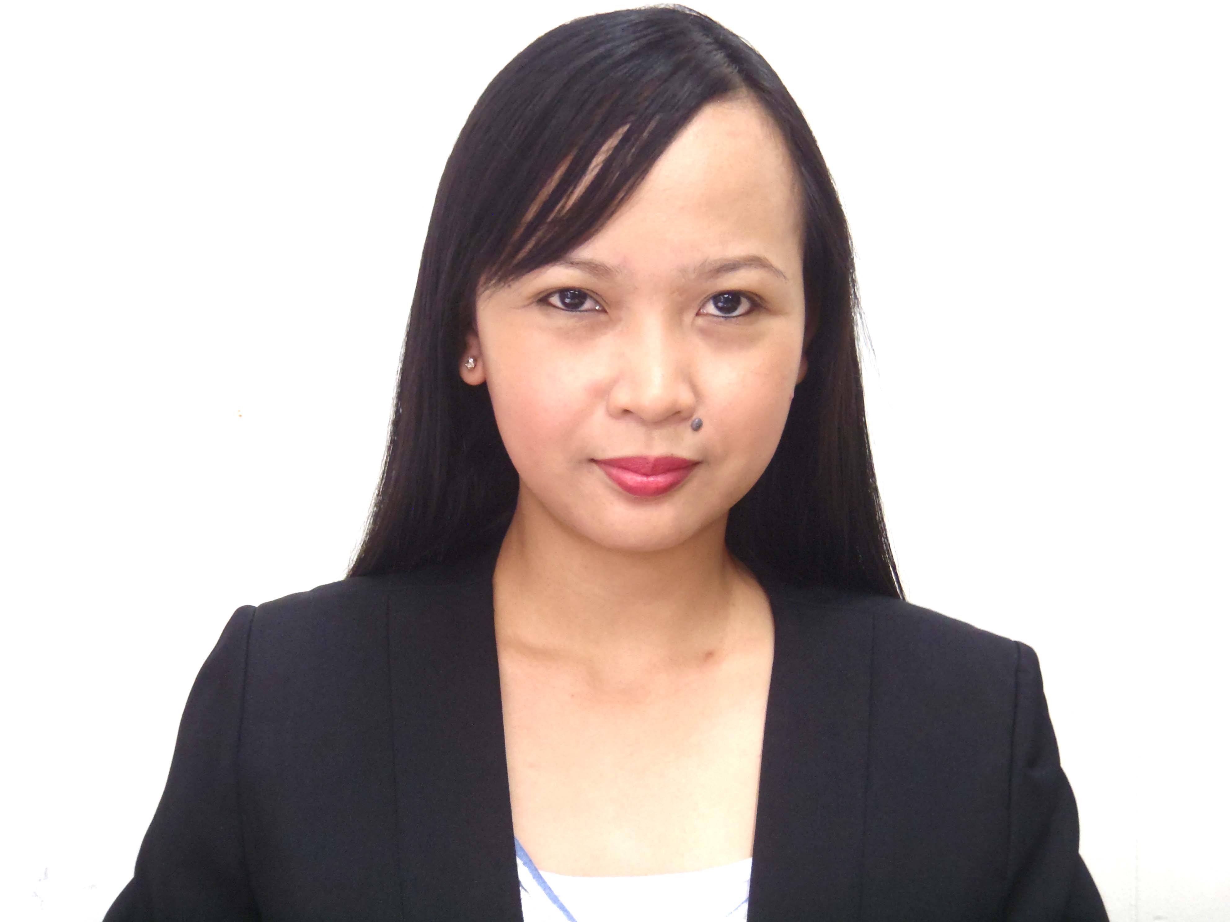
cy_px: 461
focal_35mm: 49
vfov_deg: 29.7
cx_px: 615
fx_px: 1741
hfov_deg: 38.9
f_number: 4.4
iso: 200
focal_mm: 8.89
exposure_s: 1/4
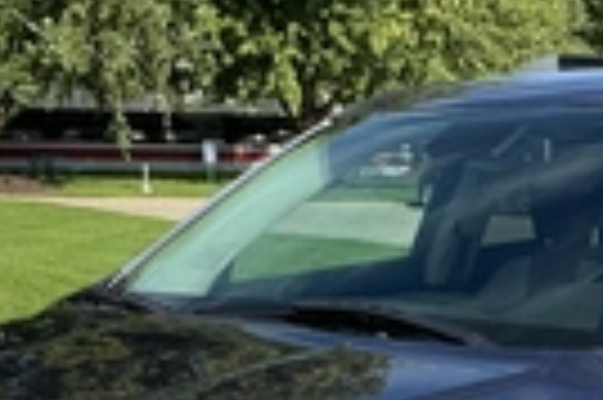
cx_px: 418
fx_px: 1455
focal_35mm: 87
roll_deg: -0.7
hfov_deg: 23.3
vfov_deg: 14.7
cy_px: 584
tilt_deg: -16.5
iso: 25
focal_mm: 3
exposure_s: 1/1250
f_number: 1.8
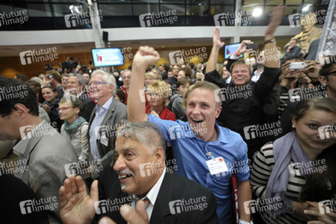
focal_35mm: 14
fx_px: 131
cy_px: 112
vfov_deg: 81.2
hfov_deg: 104.3
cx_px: 168
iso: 2000
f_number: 2.8
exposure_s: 1/160
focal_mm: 14
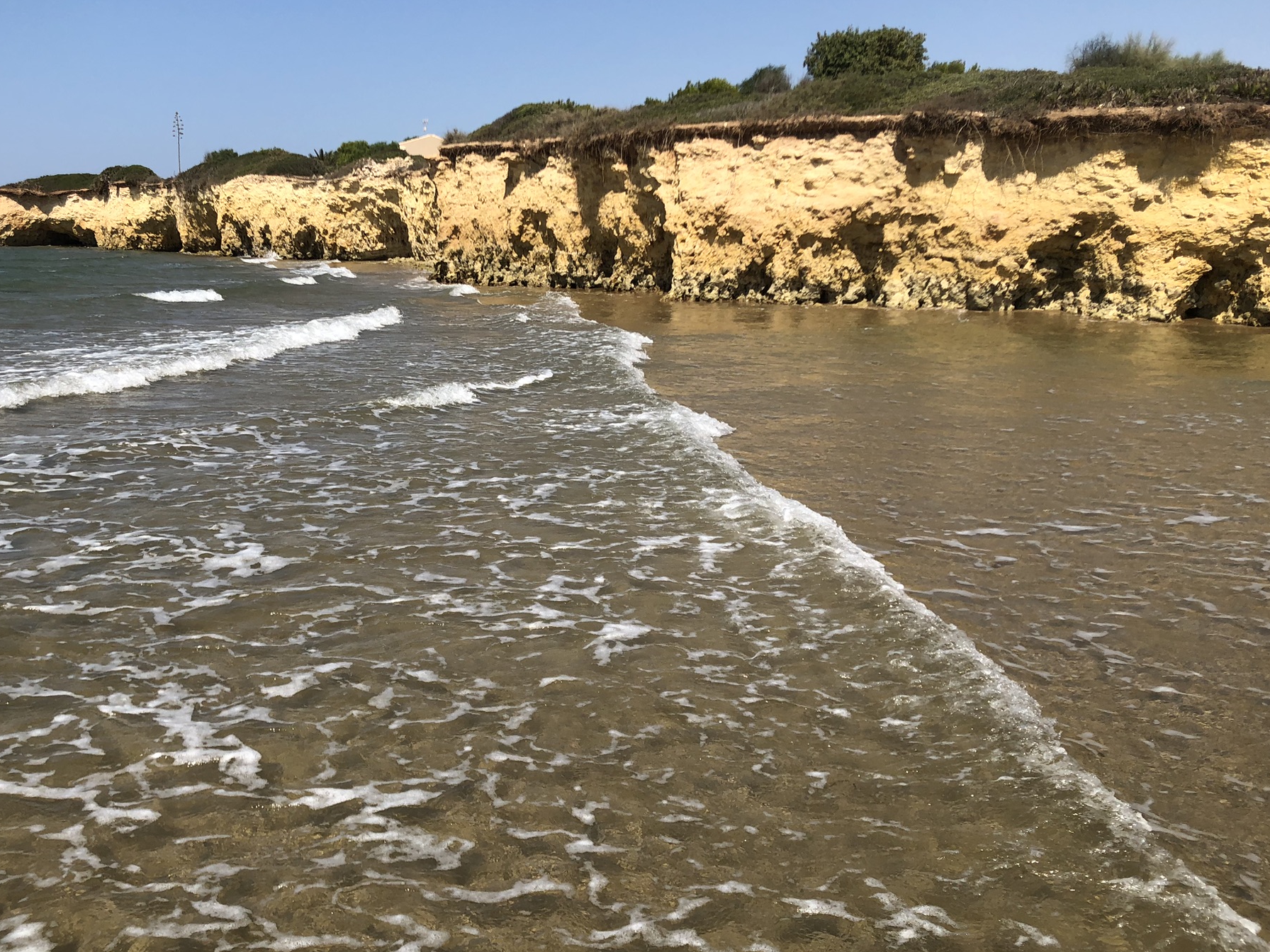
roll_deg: +0.1
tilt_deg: -10.6
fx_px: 1174
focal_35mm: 32
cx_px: 559
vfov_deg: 44.2
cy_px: 459
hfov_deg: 56.7
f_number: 1.8
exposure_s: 1/2703
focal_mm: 3.99
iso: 20
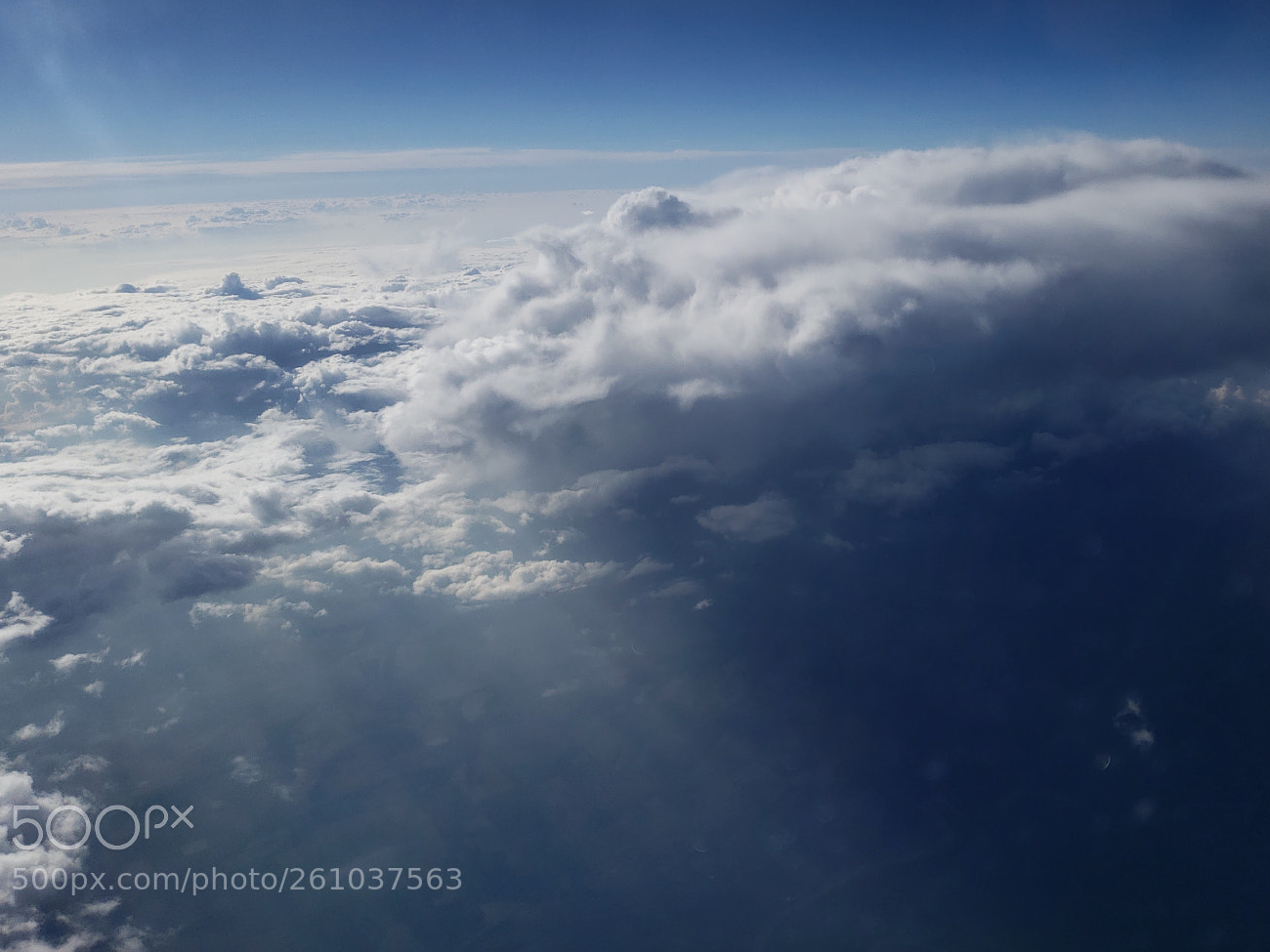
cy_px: 370
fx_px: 1174
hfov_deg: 56.6
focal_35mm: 32
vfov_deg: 43.9
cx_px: 733
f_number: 1.5
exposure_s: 1/9634
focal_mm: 4.3
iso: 50
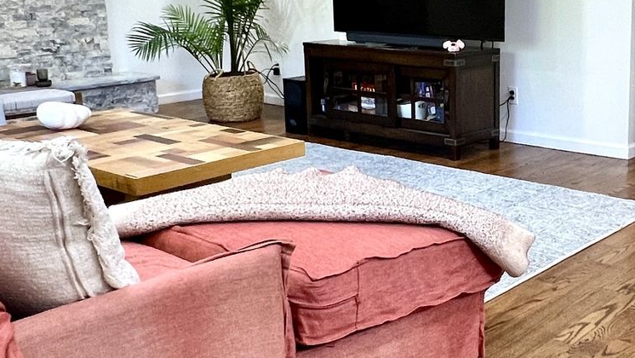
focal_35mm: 46
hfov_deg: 42.5
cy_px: 135
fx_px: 775
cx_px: 512
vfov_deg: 25.9
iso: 160
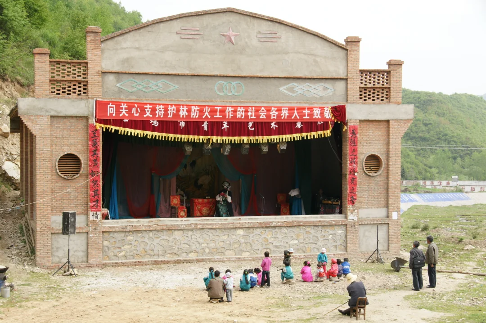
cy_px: 162
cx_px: 243
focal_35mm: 60
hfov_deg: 33.4
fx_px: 809
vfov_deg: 22.6
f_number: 9
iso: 200
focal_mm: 40
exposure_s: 1/100
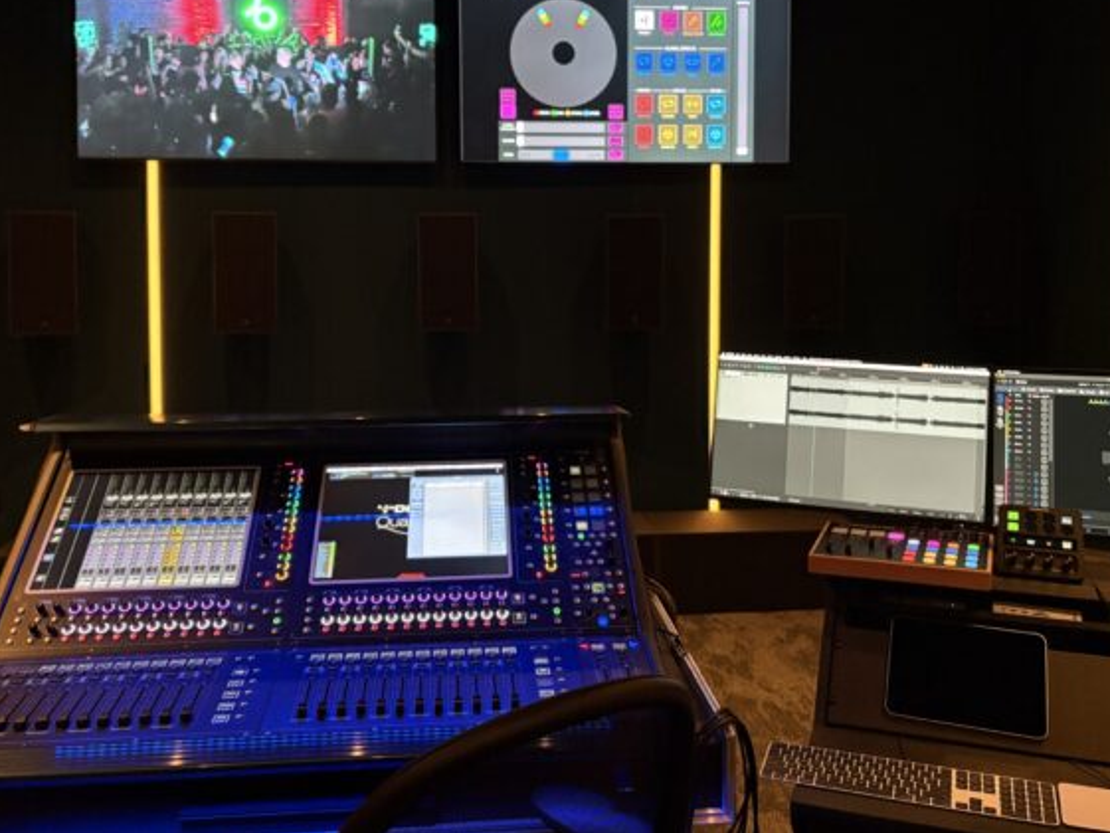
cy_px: 293
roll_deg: +0.0
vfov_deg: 41.4
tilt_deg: -3.1
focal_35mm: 34
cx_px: 559
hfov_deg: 53.9
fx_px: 1090
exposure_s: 1/56
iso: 500
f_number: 1.6
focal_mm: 5.96
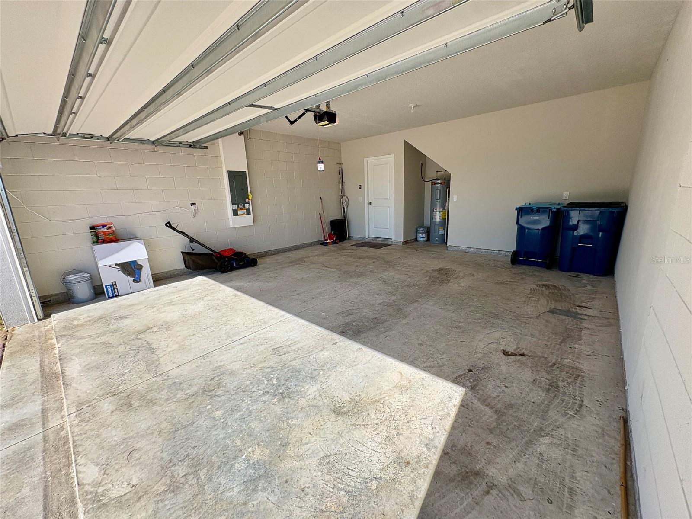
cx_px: 346
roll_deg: +2.5
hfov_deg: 102.1
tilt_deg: -13.1
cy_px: 260
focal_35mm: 14
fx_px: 280
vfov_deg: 85.7
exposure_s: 1/858
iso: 50
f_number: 2.2
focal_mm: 2.22
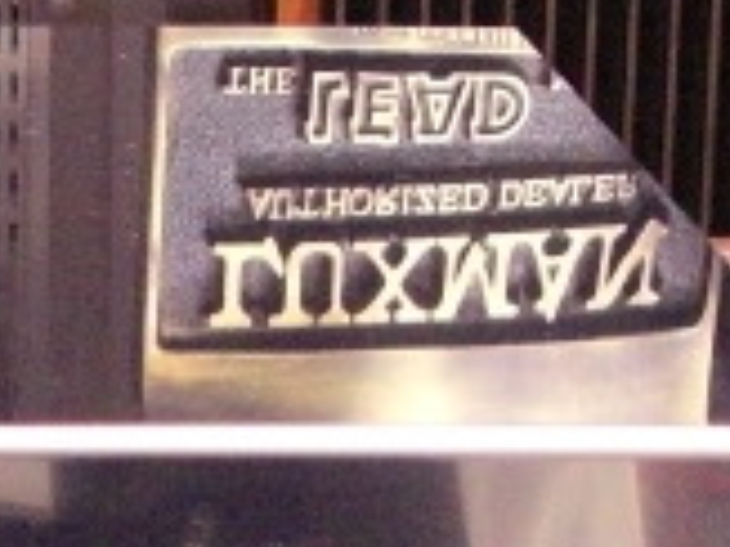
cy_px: 502
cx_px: 40
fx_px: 3140
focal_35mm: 149
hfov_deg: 13.1
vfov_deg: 9.9
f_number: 3.4
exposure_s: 1/25
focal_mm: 6.3
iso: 800
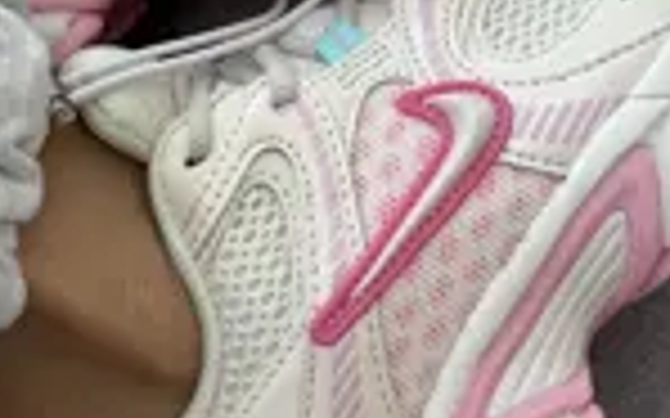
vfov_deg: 15.9
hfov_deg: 25.2
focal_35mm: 82
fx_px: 1497
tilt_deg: -76.3
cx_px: 279
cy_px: 171
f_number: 1.78
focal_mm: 6.76
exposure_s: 1/121
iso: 80
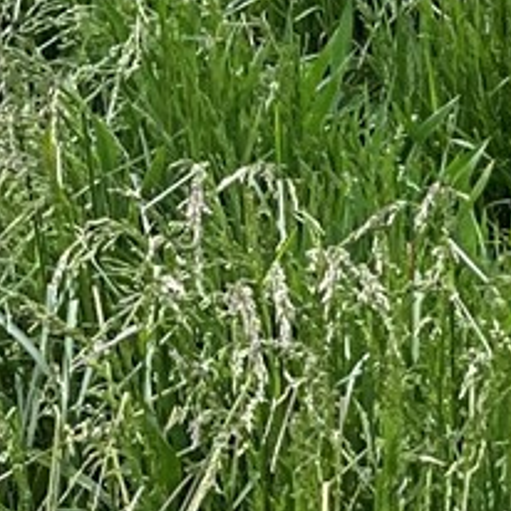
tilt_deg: -13.2
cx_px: -841
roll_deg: +3.0
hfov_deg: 3.9
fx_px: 7332
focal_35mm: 439
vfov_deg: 3.9
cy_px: -732
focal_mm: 7.5
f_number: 2.2
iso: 32
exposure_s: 1/494
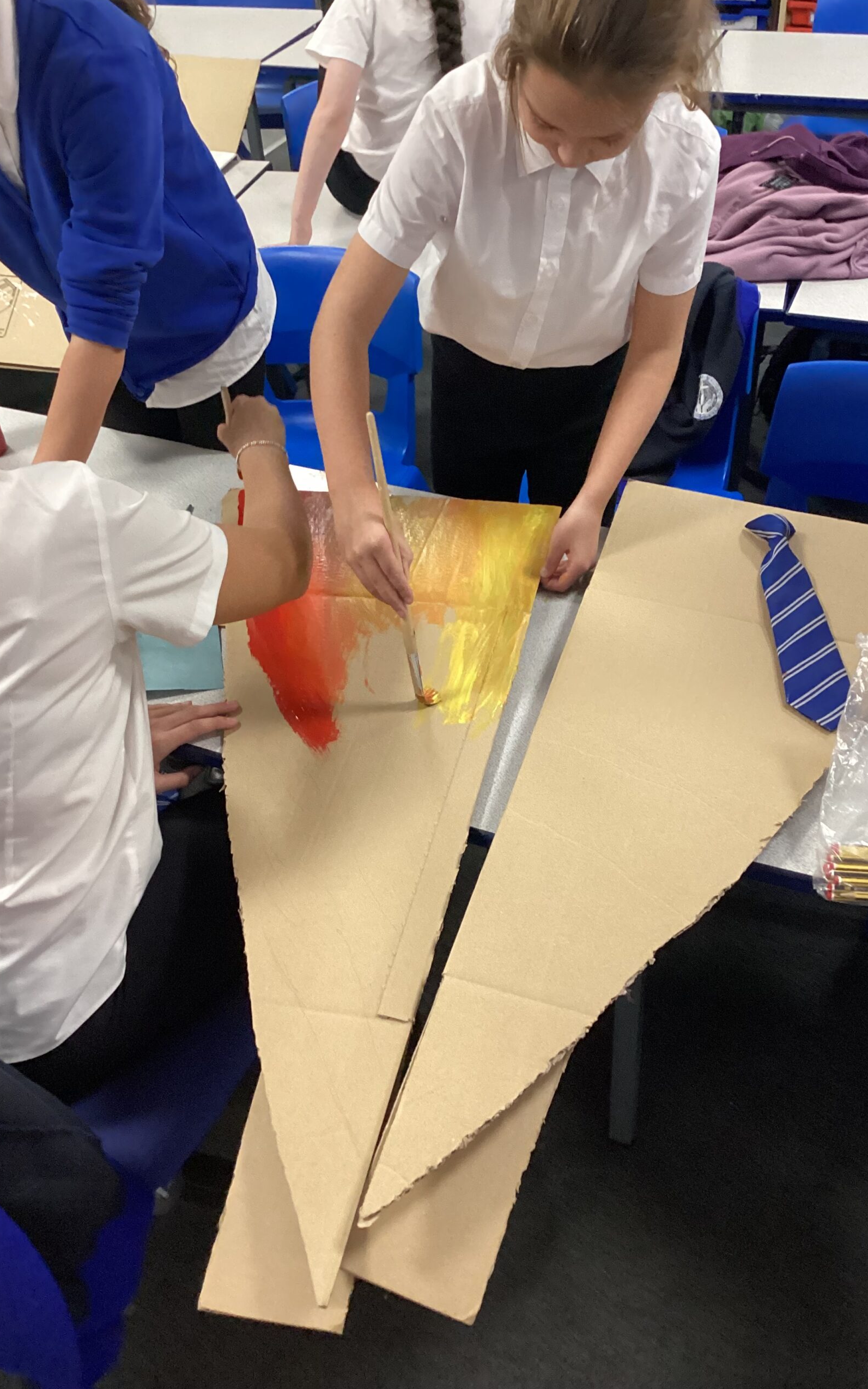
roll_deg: +3.7
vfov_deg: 58.1
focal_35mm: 33
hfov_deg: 38.3
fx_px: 1249
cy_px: 692
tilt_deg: -41.1
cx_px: 455
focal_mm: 3.3
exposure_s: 1/60
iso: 320
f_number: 2.4
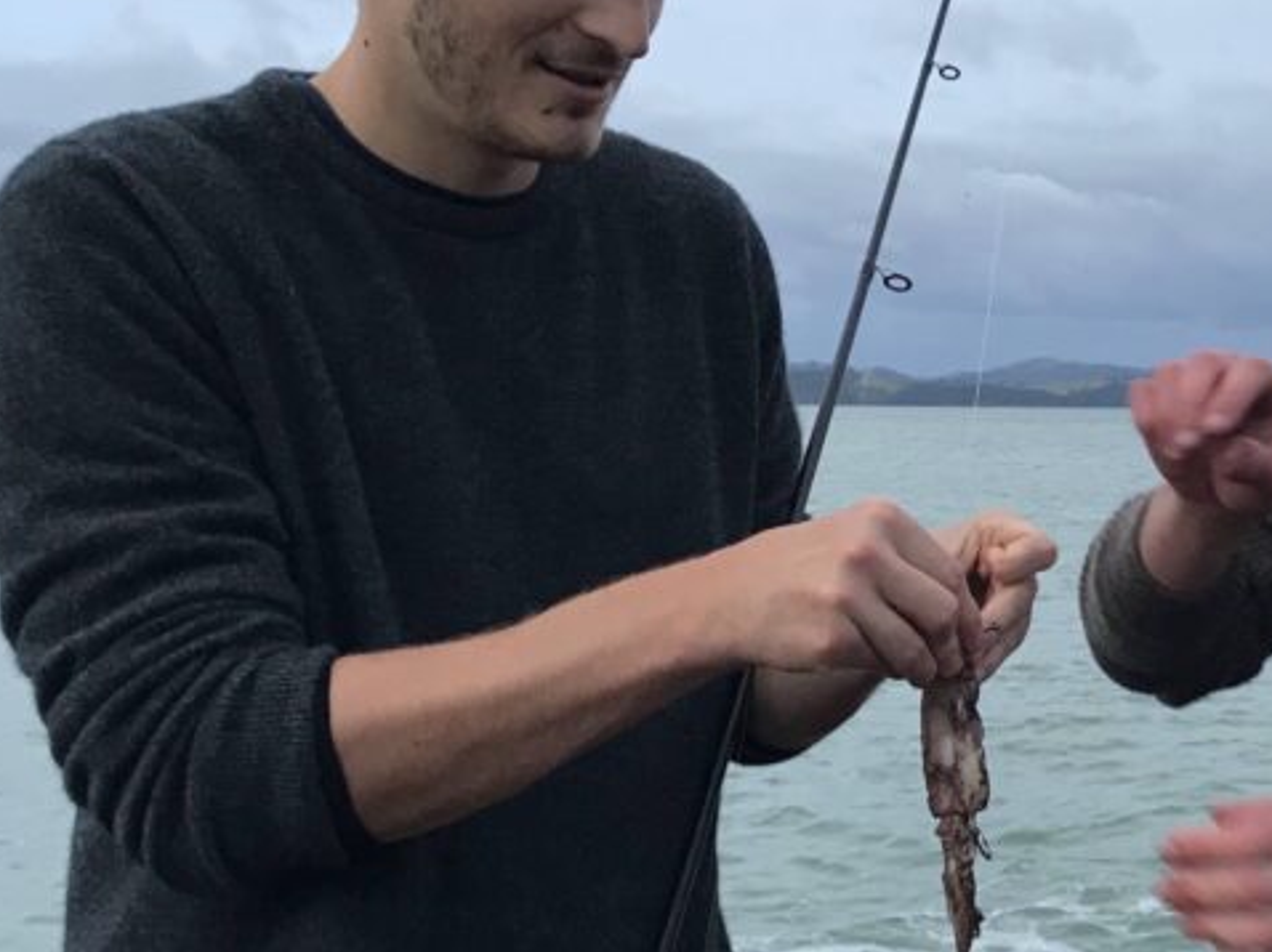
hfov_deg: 30.8
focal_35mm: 60
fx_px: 2204
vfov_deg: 24.4
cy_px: 487
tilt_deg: -1.4
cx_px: 1131
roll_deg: -0.4
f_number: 1.8
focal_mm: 3.99
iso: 32
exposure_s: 1/33
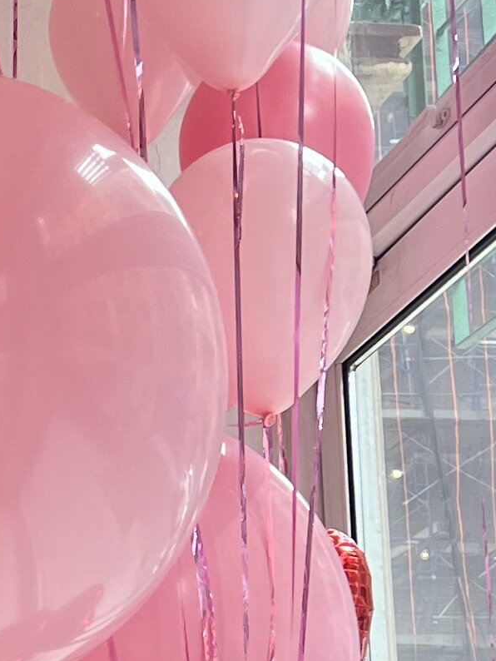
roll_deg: -0.1
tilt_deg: +11.0
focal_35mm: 132
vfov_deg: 14.7
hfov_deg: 10.4
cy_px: 644
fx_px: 2520
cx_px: -456
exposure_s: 1/120
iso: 40
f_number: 1.5
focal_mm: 5.7
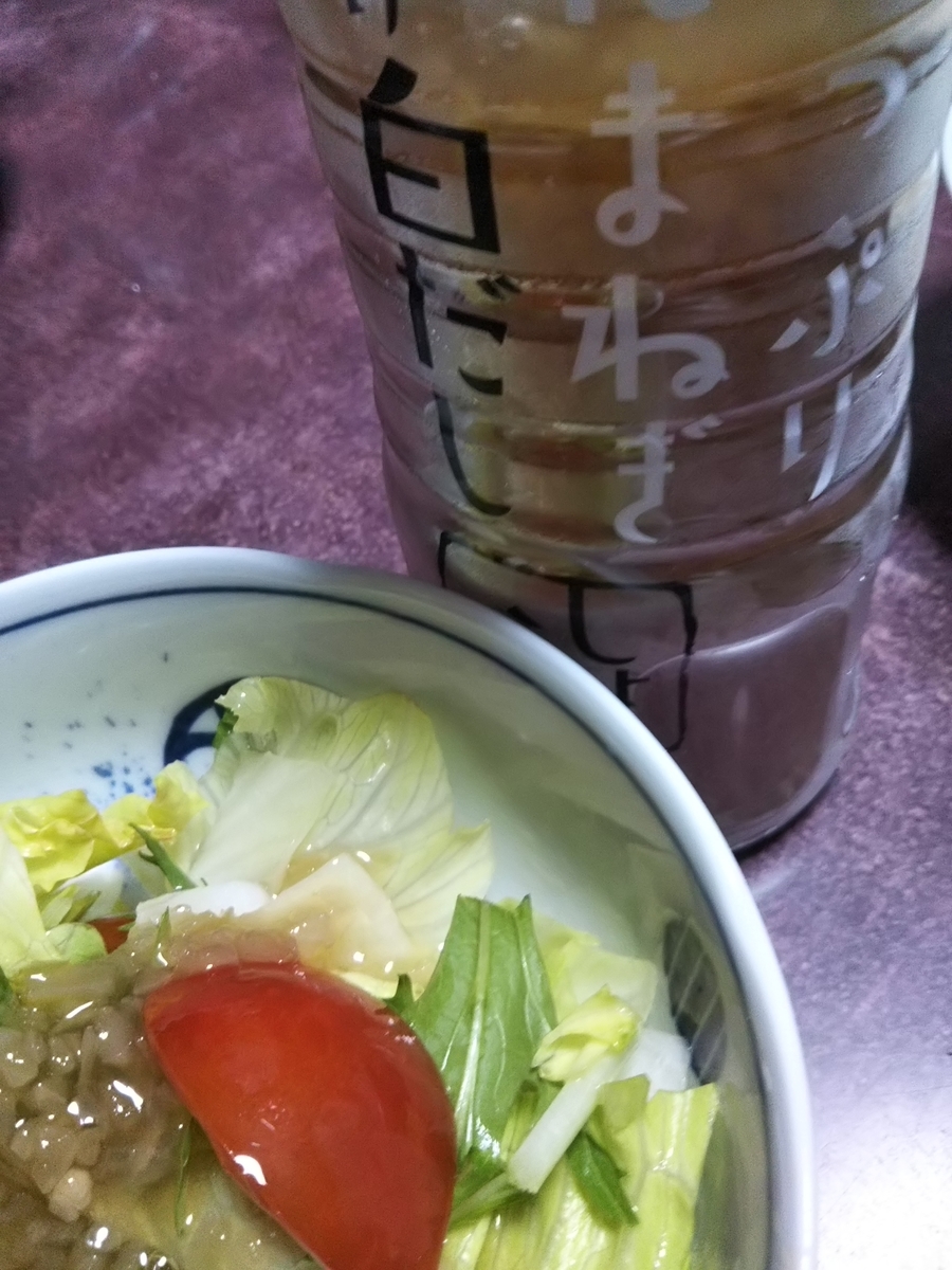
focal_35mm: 30
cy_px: 635
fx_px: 1100
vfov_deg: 60.0
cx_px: 476
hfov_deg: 46.8
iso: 160
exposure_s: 1/30
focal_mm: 4
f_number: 2.2
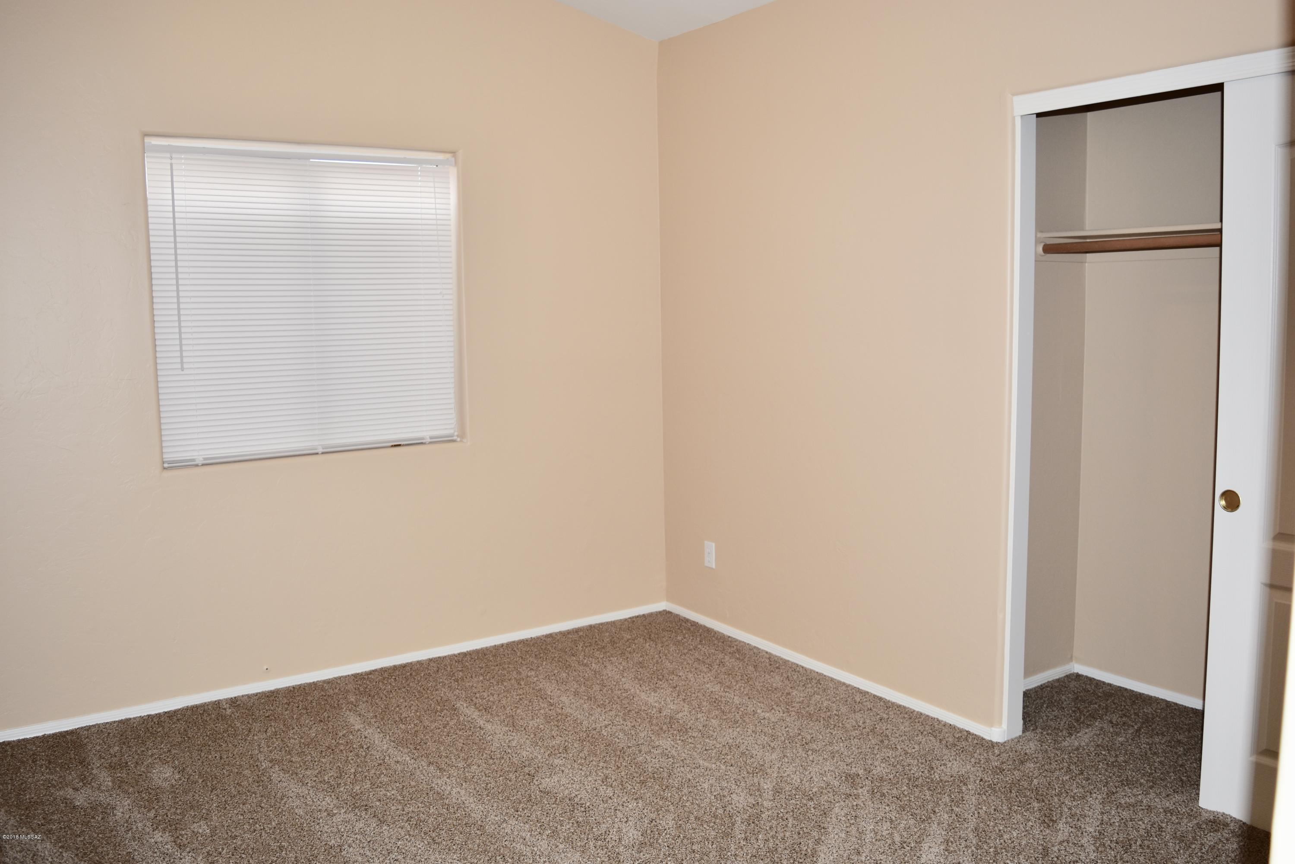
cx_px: 648
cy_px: 432
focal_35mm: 30
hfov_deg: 61.9
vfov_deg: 43.6
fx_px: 1079
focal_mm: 20
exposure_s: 1/60
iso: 100
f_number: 3.5
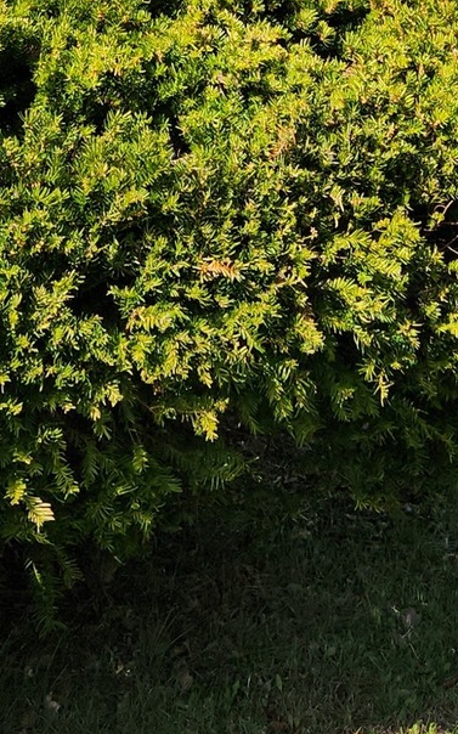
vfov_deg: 19.2
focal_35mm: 93
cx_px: 214
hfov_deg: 14.0
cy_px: -402
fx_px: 1859
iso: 20
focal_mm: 5.4
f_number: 1.8
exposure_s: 1/1038
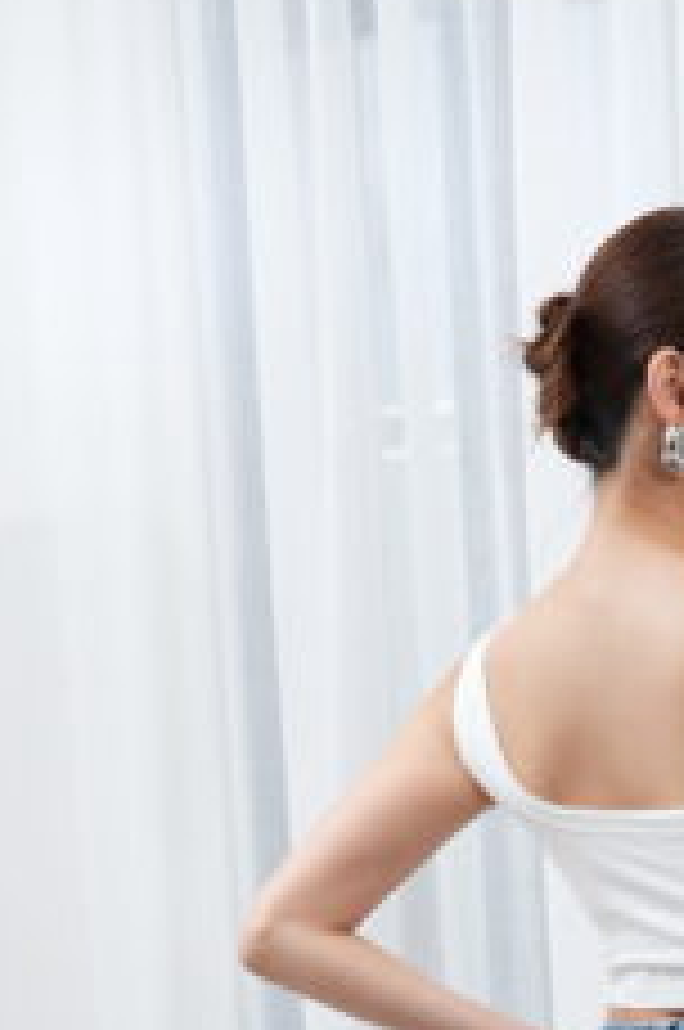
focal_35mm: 113
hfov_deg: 11.9
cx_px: 752
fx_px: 3230
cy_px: 1169
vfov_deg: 17.4
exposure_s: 1/200
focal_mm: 41
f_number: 5
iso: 250
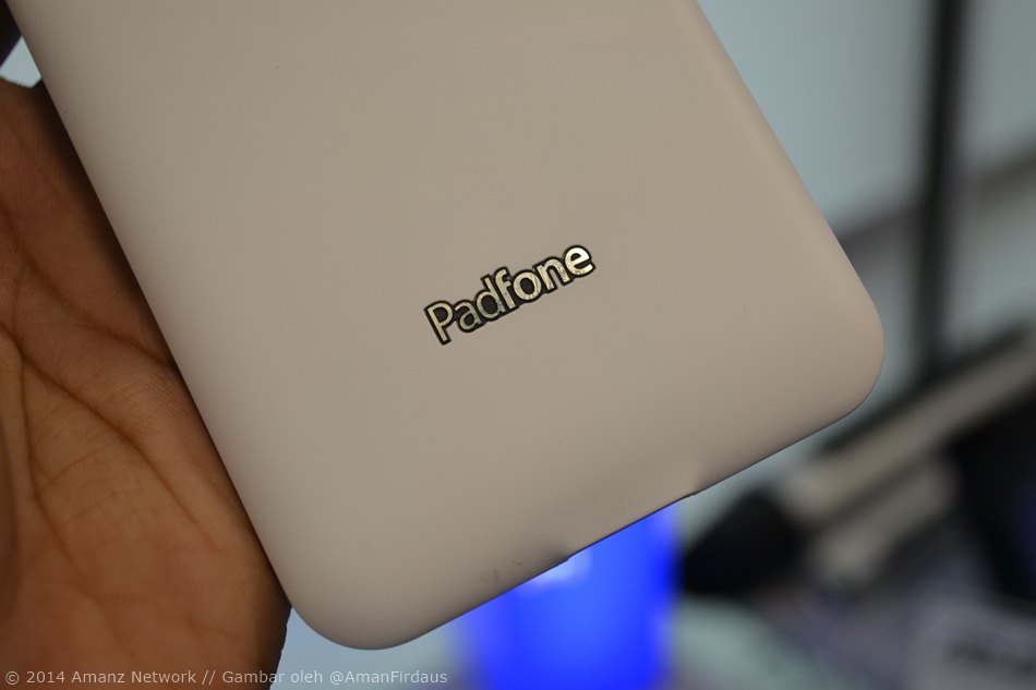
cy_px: 345
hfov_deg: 37.9
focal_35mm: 52
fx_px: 1510
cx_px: 518
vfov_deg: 25.7
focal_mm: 35
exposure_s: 1/50
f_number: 5
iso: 400
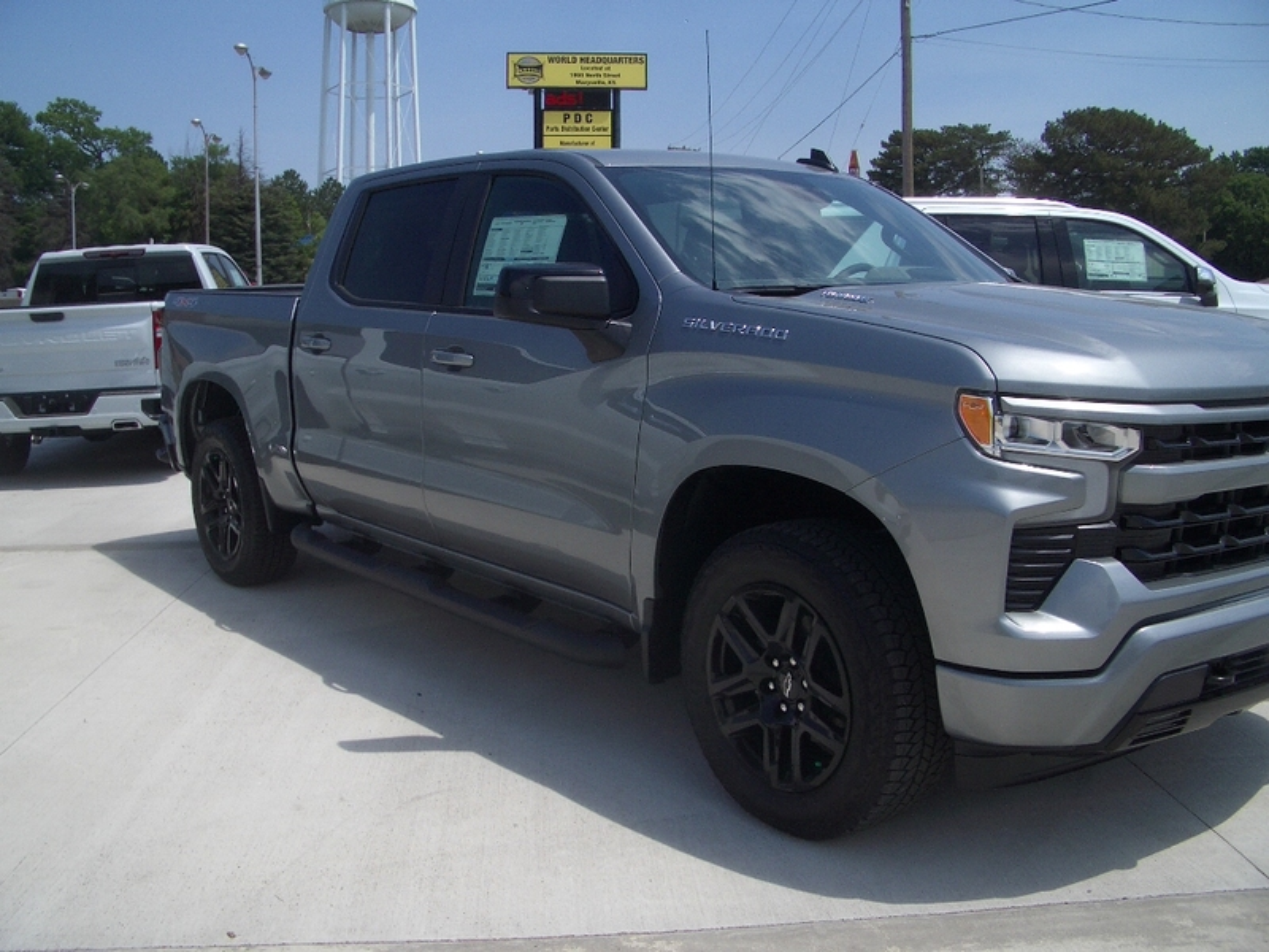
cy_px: 476
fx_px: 1283
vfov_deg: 40.7
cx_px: 634
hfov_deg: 52.6
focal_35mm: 35
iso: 50
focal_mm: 5.8
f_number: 4.3
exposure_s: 1/640
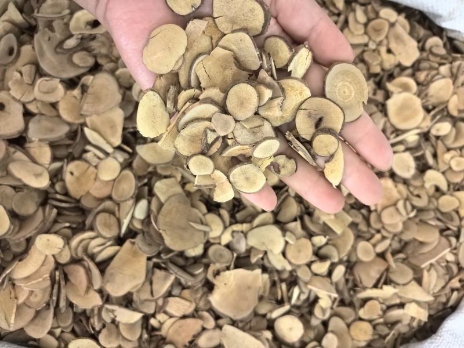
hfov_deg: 65.3
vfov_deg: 51.4
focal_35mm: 27
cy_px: 174
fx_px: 362
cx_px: 232
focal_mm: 6.35
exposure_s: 1/100
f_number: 2
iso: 640
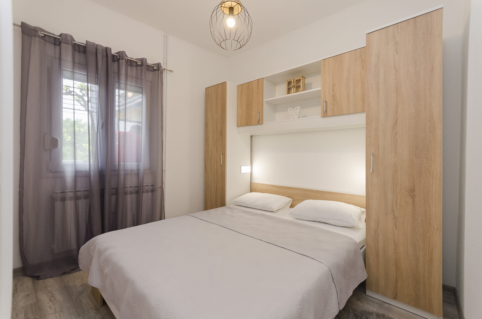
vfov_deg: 77.1
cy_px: 160
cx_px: 241
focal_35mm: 15
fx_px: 200
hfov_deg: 100.5
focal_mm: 10
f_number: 4
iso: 320
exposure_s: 1/60
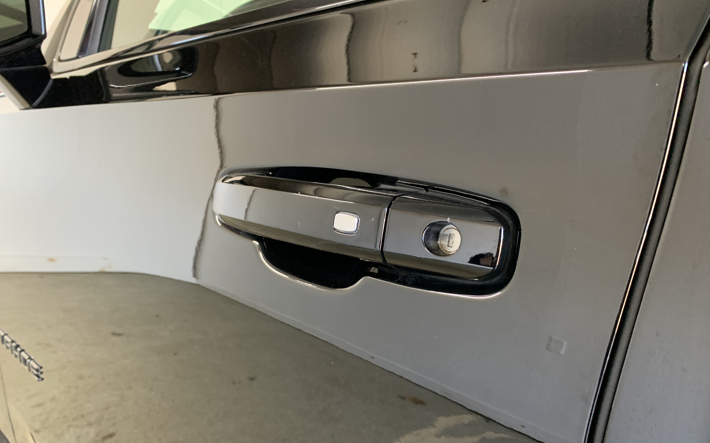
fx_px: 542
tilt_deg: -11.4
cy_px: 235
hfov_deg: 66.5
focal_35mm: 28
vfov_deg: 44.5
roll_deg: -0.5
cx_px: 357
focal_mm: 4.25
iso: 250
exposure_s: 1/40
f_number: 1.8
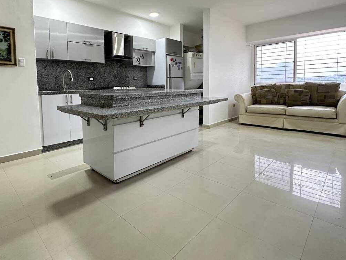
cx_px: 143
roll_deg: +1.7
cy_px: 100
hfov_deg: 81.0
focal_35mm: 20
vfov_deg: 65.1
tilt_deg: -3.6
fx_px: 200
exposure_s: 1/60
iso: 400
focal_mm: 2.22
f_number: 2.2
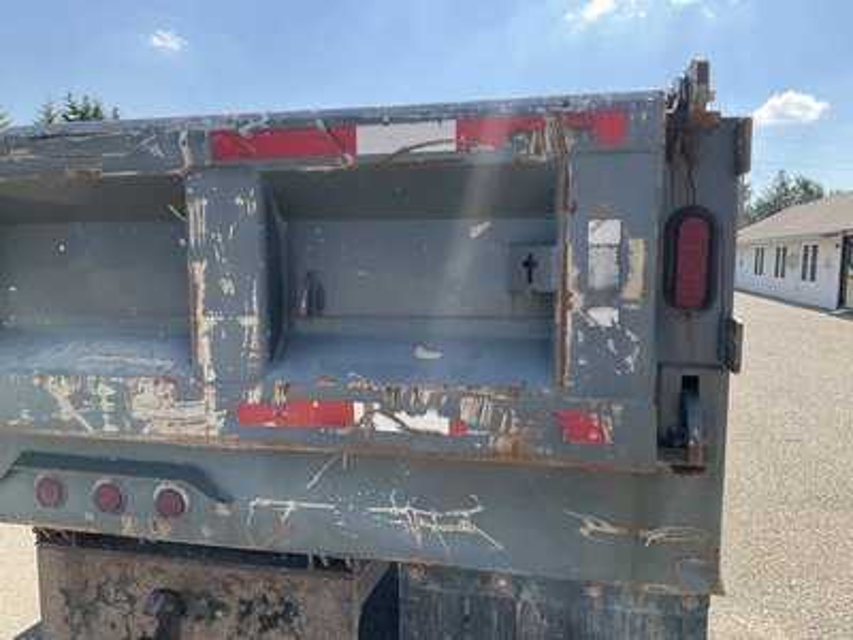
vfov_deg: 48.2
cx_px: 426
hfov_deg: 61.7
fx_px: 715
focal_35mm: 29
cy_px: 320
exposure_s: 1/691
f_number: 1.8
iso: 25
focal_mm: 3
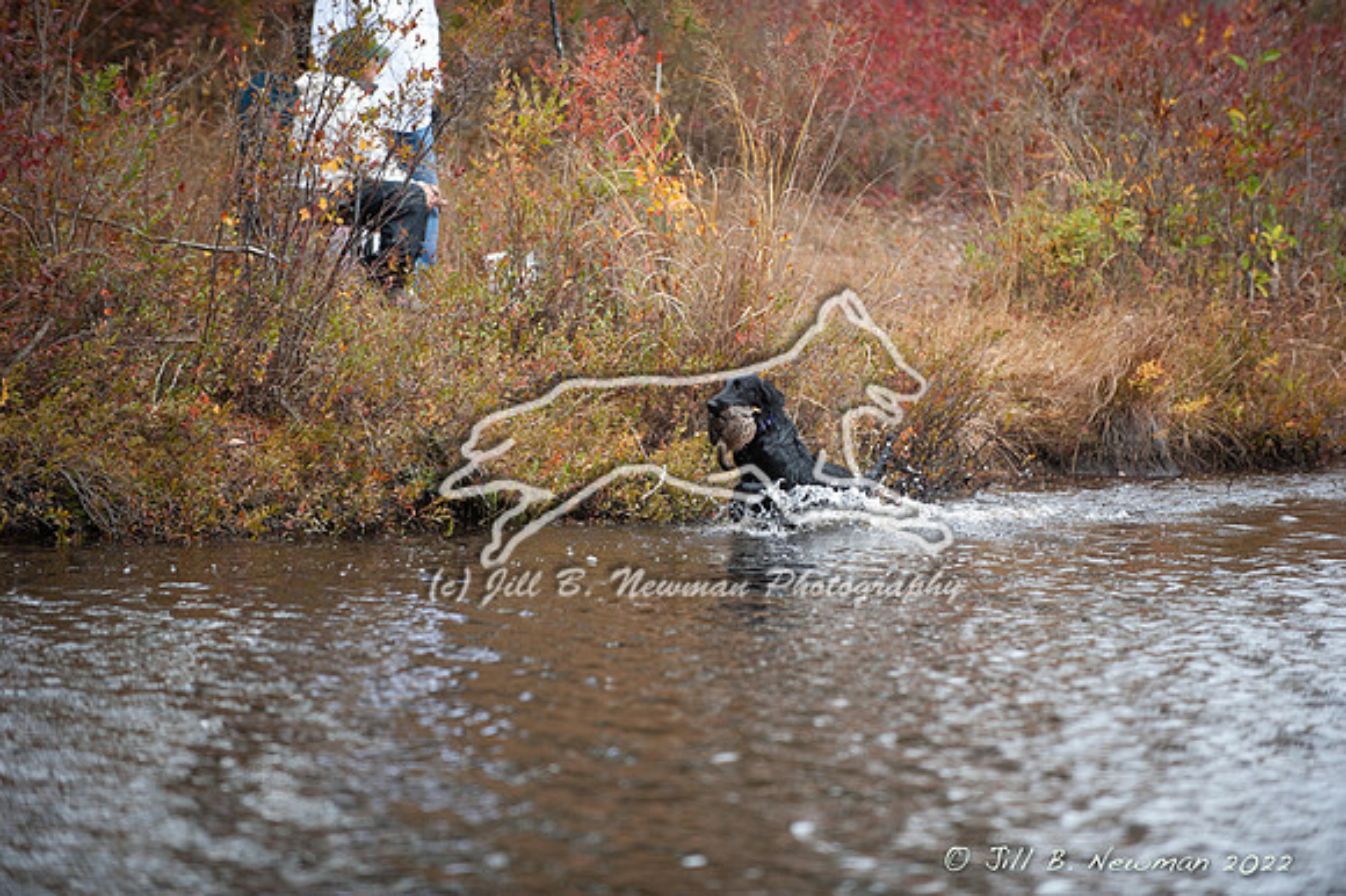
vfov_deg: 6.9
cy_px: 448
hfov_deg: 10.3
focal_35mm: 200
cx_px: 673
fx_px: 7473
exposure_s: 1/1000
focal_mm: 200
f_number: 2.8
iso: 640
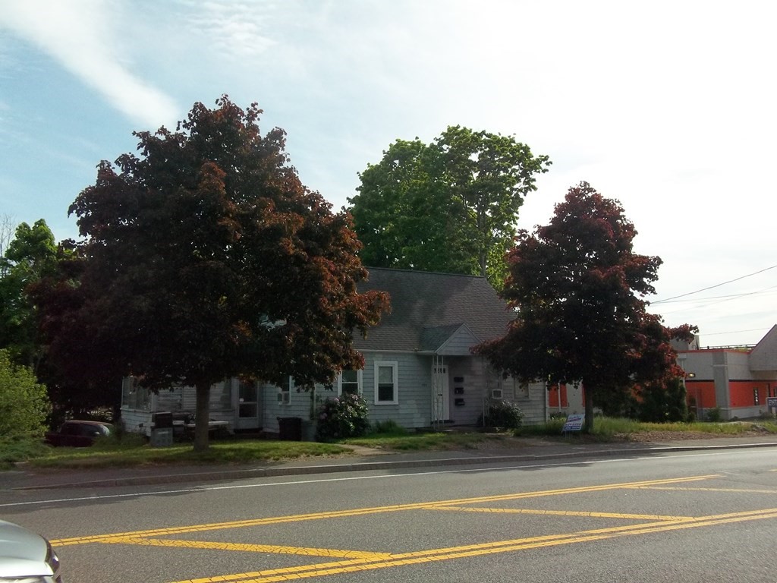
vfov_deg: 44.2
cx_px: 388
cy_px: 292
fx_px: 718
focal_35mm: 32
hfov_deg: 56.8
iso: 166
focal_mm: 5.7
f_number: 5.5
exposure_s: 1/1000
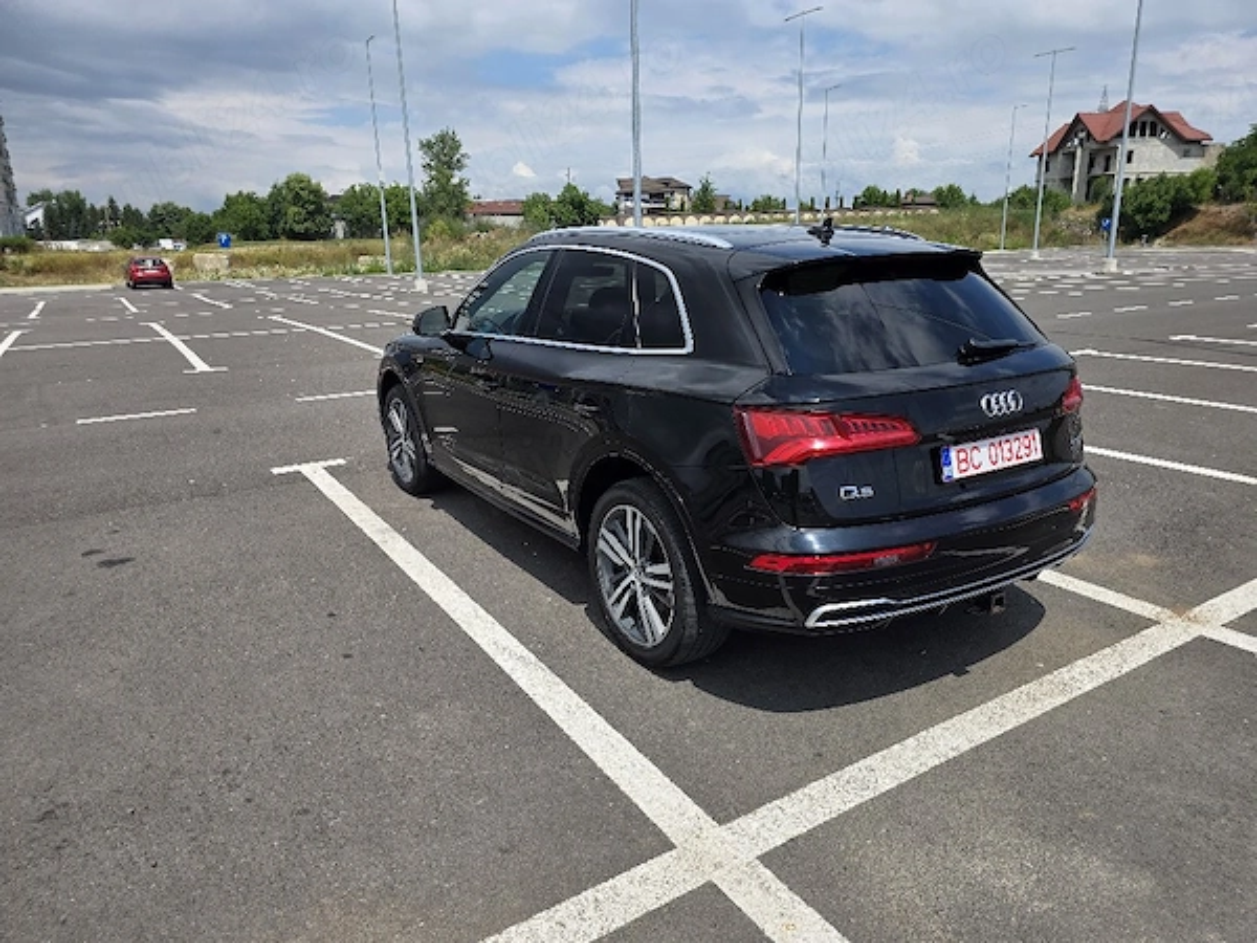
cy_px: 472
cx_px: 628
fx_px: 835
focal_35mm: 23
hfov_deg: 73.9
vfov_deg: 58.9
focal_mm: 6.3
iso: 80
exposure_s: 1/10000
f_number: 1.7
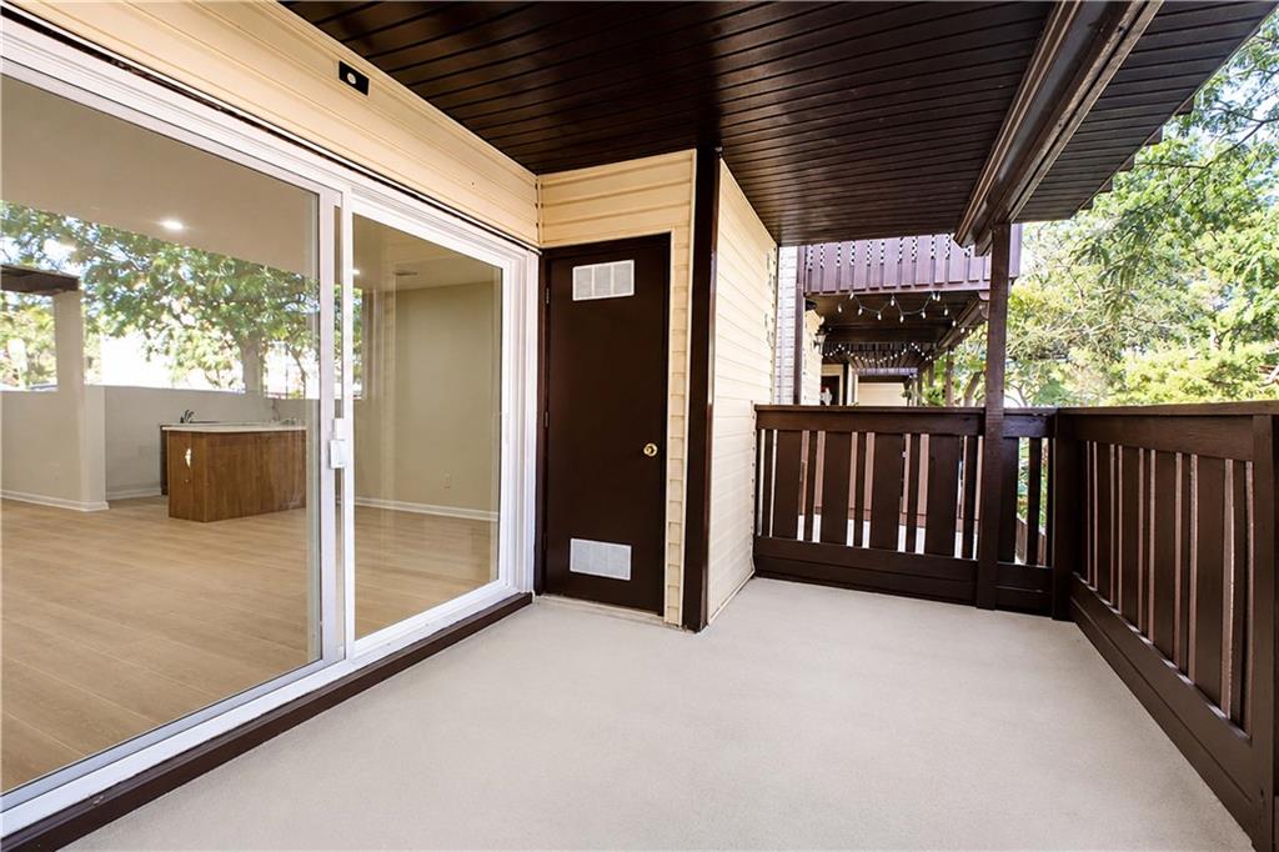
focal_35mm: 15
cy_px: 426
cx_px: 640
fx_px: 533
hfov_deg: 100.4
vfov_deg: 77.3
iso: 1000
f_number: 7.1
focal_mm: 10
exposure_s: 1/60
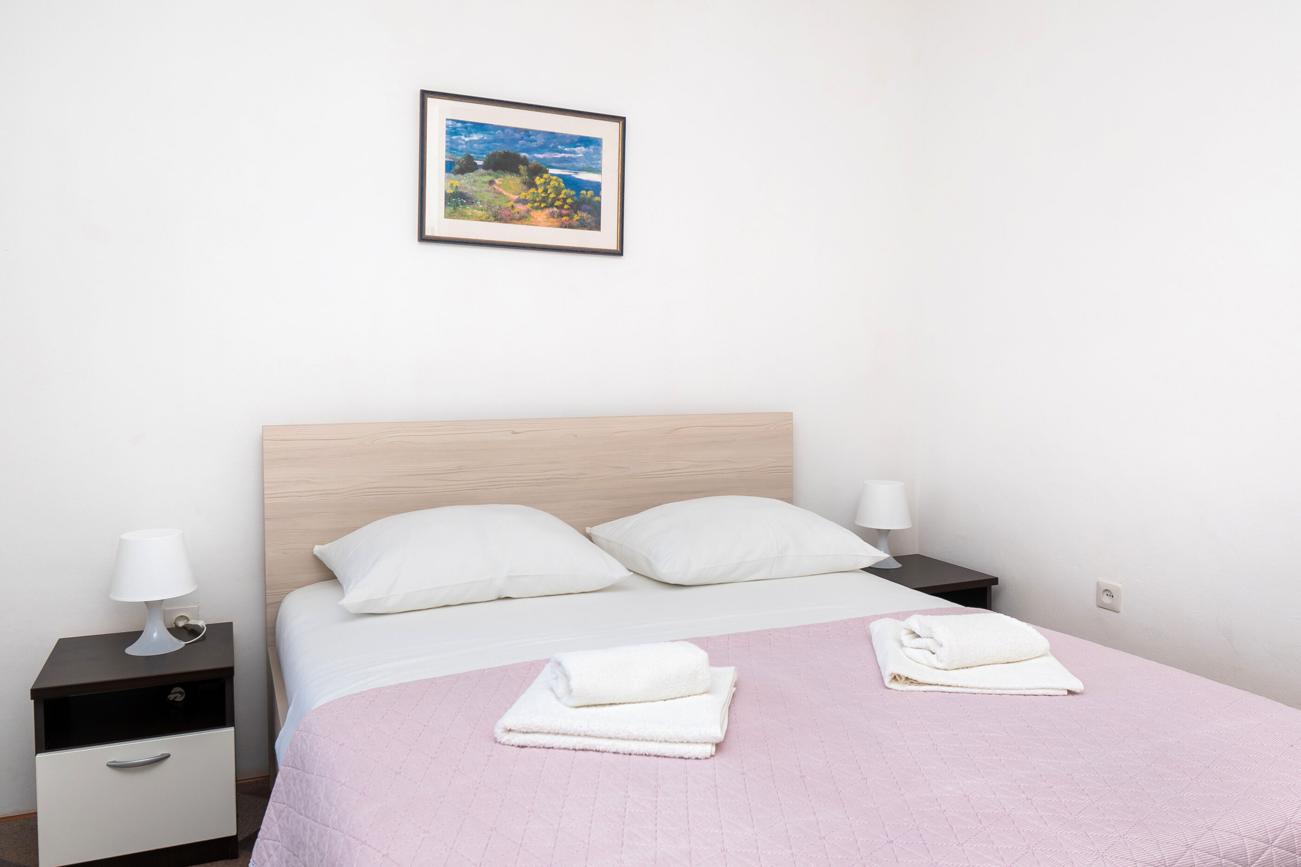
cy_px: 434
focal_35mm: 27
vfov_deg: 47.9
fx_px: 976
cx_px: 650
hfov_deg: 67.4
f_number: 8
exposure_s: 1/200
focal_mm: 18
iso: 200
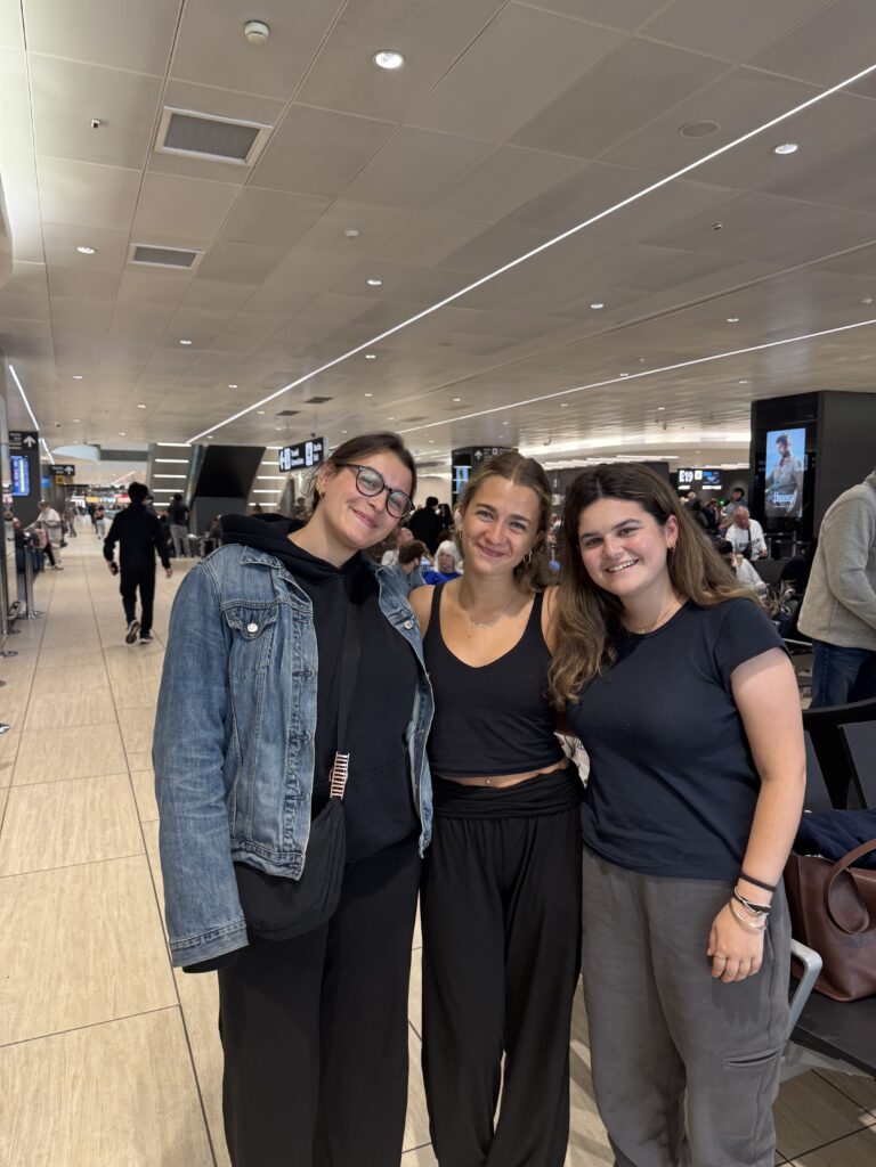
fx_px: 810
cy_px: 584
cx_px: 438
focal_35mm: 24
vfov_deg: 71.6
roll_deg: +0.2
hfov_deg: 56.8
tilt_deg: -5.5
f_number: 1.78
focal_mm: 6.76
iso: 125
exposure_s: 1/50
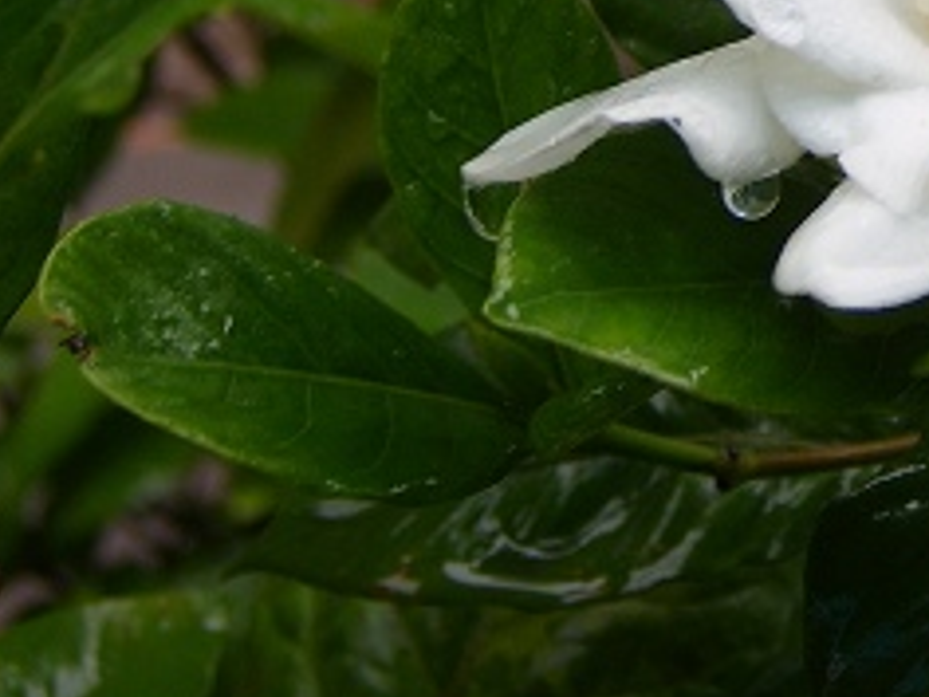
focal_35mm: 117
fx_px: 3140
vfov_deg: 12.4
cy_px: -67
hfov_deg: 16.4
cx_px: 972
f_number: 3.5
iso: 50
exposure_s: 1/46
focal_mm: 11.93
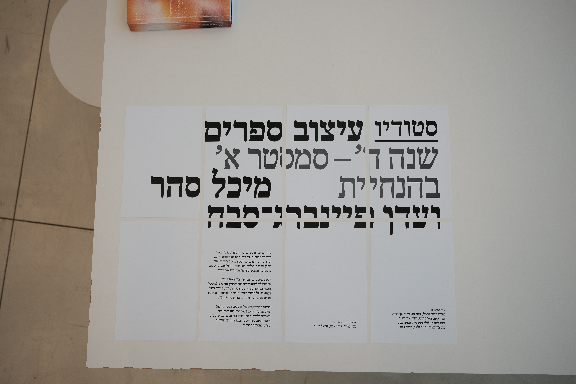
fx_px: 560
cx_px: 288
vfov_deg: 37.9
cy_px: 192
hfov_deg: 54.4
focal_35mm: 35
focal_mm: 23
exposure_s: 1/750
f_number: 2.8
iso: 200
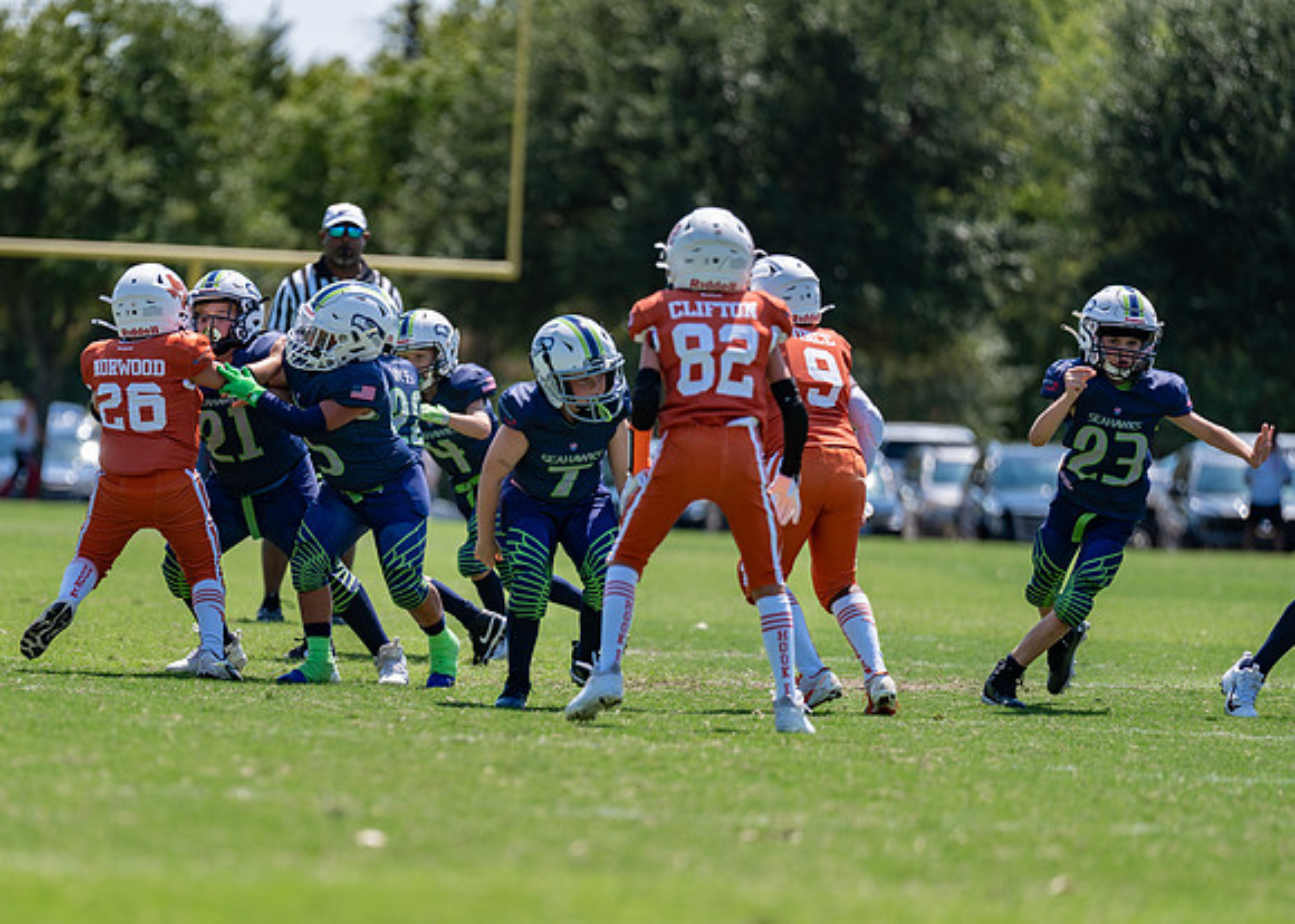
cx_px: 430
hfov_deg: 7.7
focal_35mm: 262
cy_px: 571
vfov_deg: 5.5
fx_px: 9637
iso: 100
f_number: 3.2
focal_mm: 200
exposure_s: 1/1250
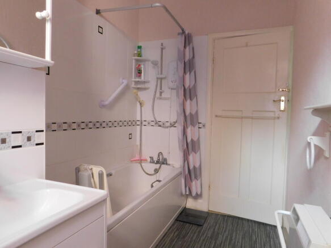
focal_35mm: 23
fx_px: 220
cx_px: 166
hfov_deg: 73.9
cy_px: 124
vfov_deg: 58.9
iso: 400
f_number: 3
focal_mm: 4
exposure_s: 1/25
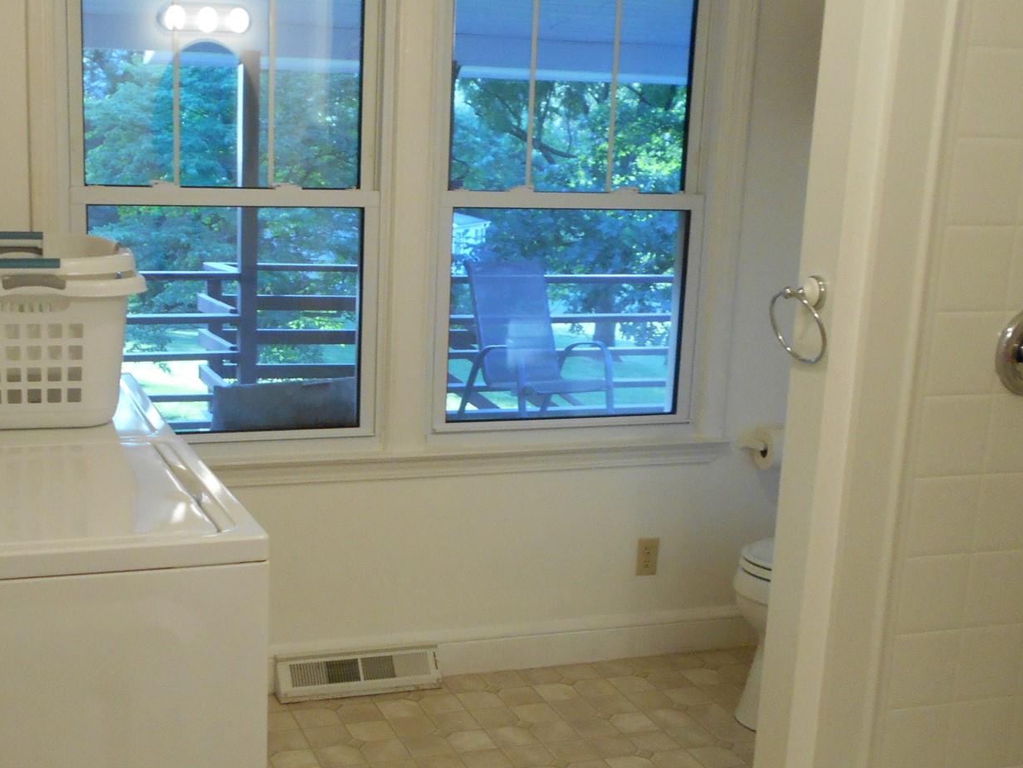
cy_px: 443
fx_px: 1271
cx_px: 359
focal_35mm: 43
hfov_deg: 43.4
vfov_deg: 33.5
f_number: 3.2
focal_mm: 4.6
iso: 280
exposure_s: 1/30
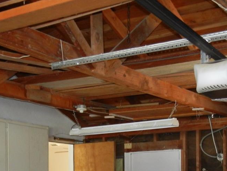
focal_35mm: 69
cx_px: 120
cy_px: 191
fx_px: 452
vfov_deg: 20.3
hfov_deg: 28.2
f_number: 3.5
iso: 302
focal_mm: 5.4
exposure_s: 1/30
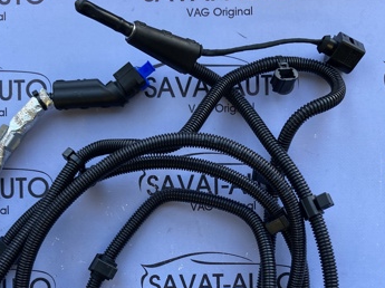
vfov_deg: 27.3
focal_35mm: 52
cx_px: 198
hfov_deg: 36.9
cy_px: 242
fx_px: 578
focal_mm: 3.99
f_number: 1.8
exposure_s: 1/118
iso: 80
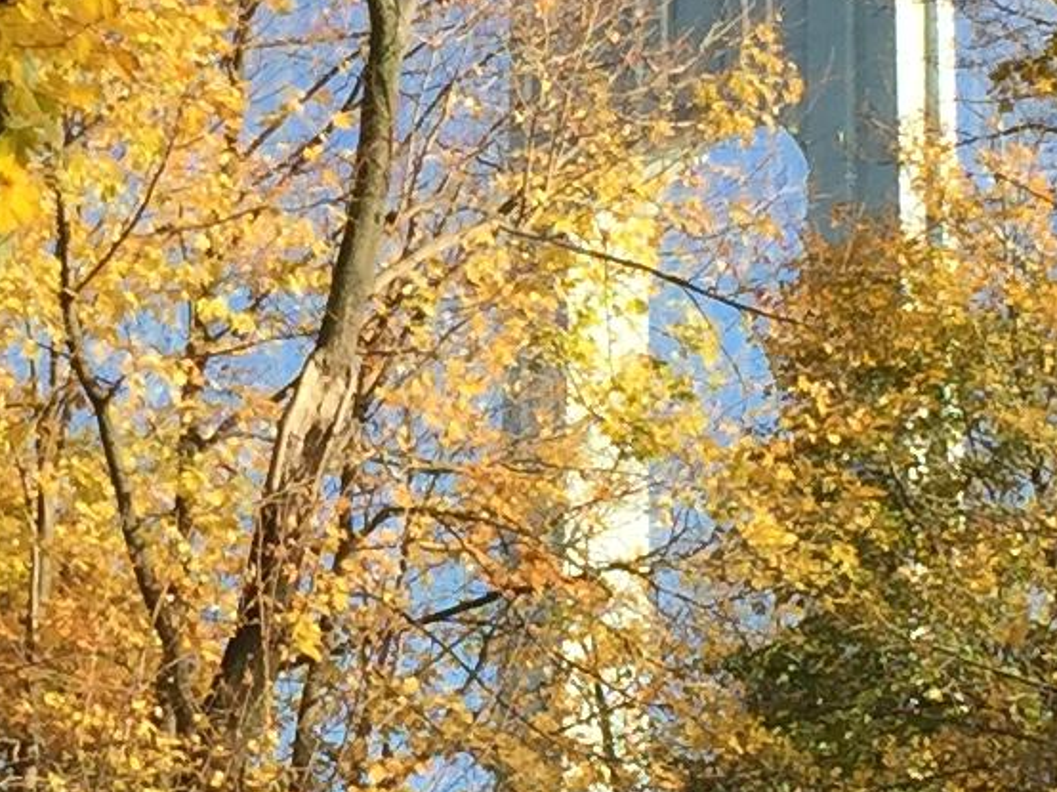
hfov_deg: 11.5
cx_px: 191
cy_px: 340
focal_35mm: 171
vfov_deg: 8.7
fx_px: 5219
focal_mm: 4.15
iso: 32
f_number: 2.2
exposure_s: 1/514
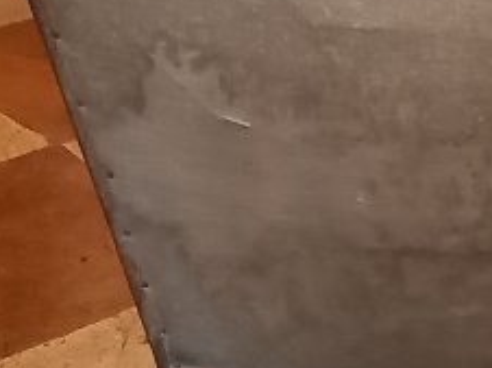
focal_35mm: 133
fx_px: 1888
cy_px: 111
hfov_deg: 13.2
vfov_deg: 11.1
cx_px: 914
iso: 1250
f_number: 1.8
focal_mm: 4.65
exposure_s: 1/16.7
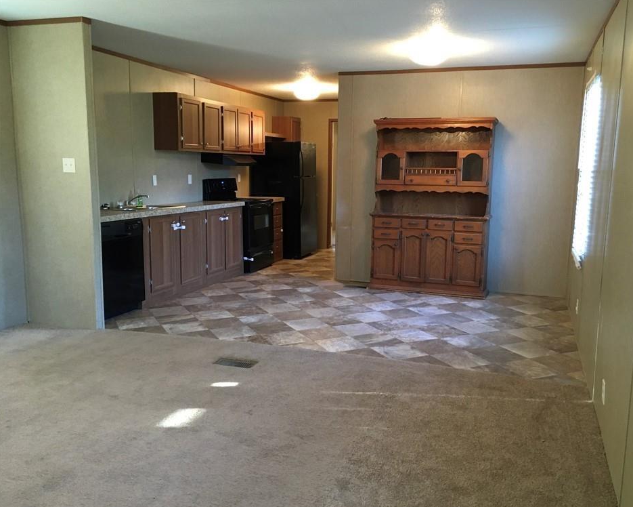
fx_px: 581
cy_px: 257
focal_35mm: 31
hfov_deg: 57.1
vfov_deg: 47.1
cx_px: 343
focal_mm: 4.15
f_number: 2.2
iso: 200
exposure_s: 1/17
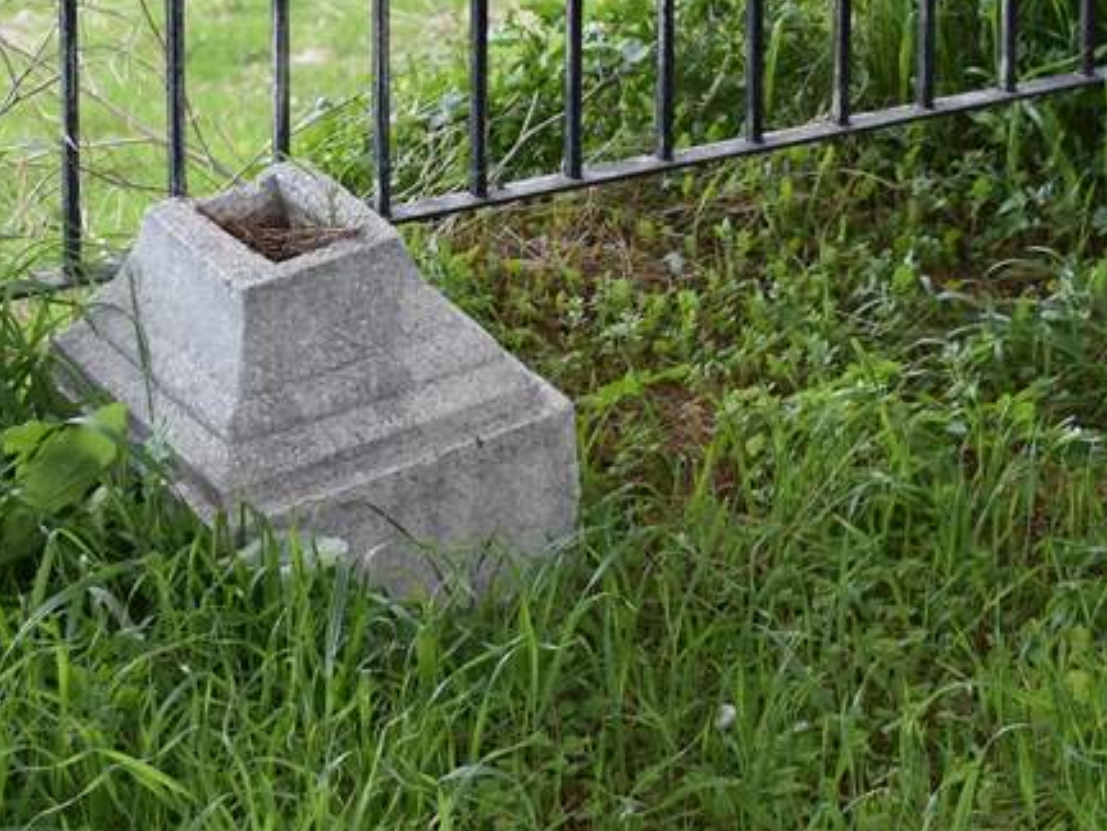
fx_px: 4349
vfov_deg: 10.9
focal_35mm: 136
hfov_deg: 14.5
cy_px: 239
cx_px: 375
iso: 280
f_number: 5.6
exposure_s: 1/250
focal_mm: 34
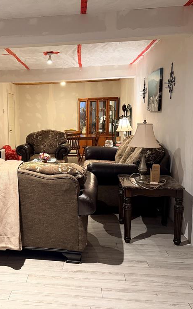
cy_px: 150
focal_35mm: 35
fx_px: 295
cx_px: 42
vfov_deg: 55.3
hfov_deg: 35.3
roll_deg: +1.3
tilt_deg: -6.7
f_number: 1.78
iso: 500
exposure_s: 1/60
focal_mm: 6.76
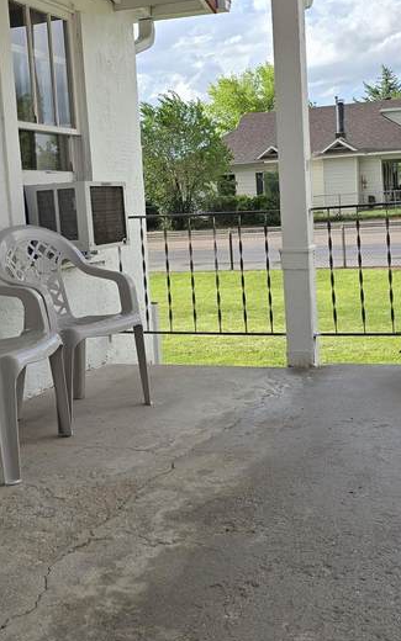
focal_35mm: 45
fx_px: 787
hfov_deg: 28.6
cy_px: 250
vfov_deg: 44.1
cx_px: 205
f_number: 1.7
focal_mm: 6.3
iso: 12
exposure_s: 1/568
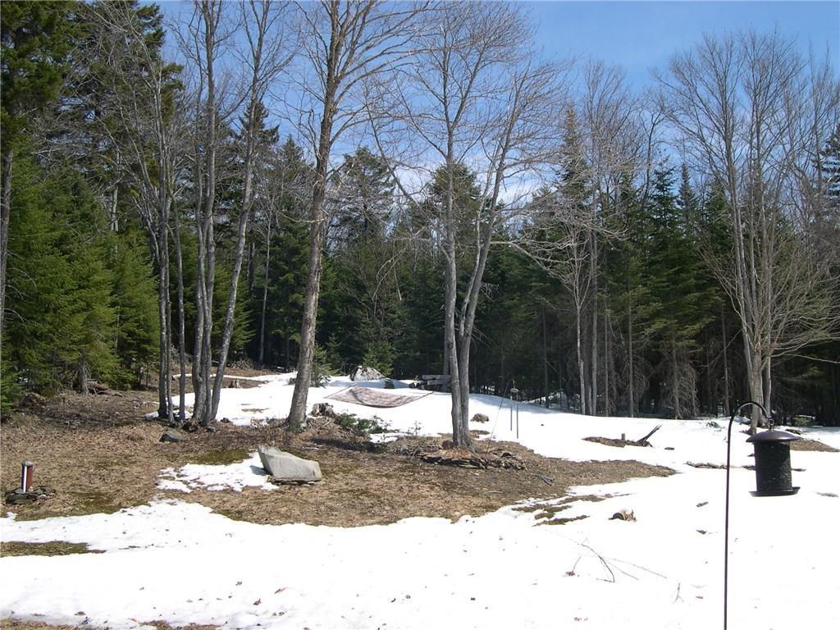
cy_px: 315
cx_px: 420
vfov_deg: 37.7
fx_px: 922
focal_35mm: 38
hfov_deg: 49.0
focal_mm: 8
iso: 100
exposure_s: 1/163
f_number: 7.6
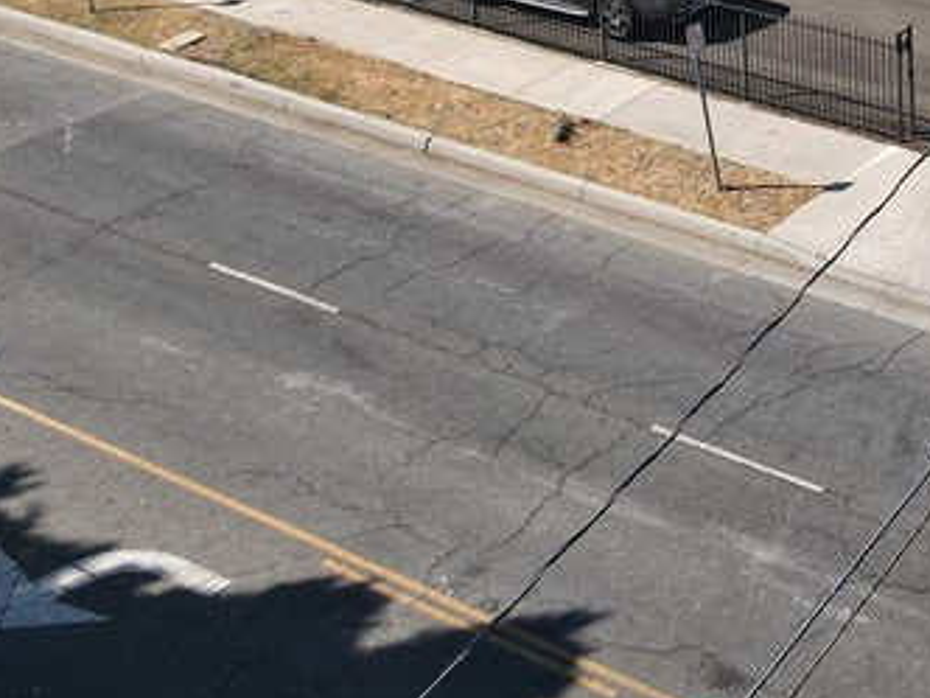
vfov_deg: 18.5
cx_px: 969
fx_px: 1988
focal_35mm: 74
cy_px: -210
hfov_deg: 24.9
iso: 100
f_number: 2.8
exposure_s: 1/640
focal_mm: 4.5
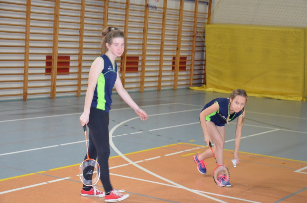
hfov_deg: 26.0
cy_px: 102
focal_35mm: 78
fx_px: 664
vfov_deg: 17.4
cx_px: 154
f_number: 5
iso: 2200
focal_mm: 52
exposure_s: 1/60
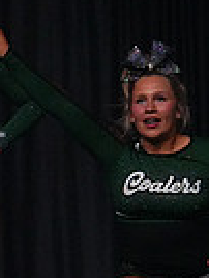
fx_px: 6323
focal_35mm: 788
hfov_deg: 1.9
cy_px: 206
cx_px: -346
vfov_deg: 2.5
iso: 16000
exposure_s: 1/1250
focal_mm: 190
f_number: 5.6
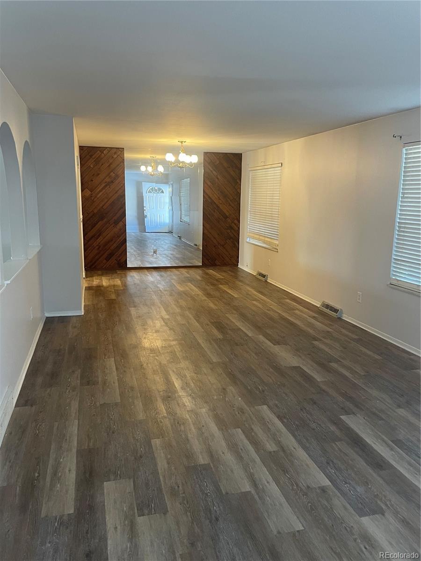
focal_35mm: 26
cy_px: 280
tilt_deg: -9.7
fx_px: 422
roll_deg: -0.2
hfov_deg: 53.1
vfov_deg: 67.3
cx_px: 210
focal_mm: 4.2
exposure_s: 1/60
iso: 250
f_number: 1.6
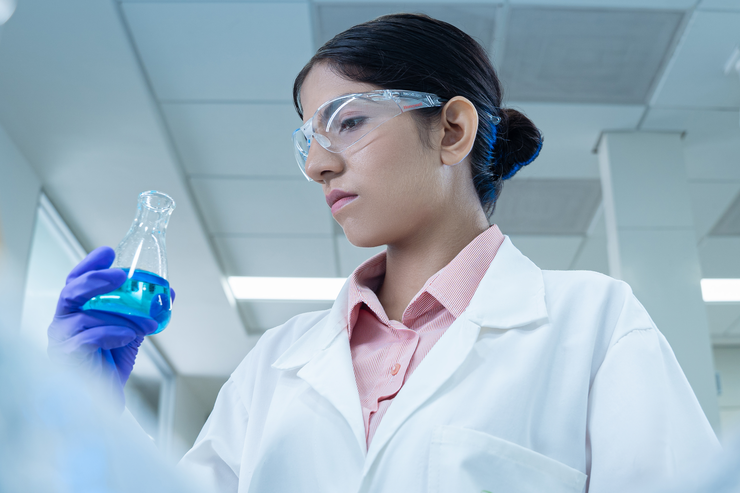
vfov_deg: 32.6
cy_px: 258
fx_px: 843
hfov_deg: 47.2
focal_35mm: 41
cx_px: 433
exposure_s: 1/100
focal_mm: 24
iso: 250
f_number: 3.5
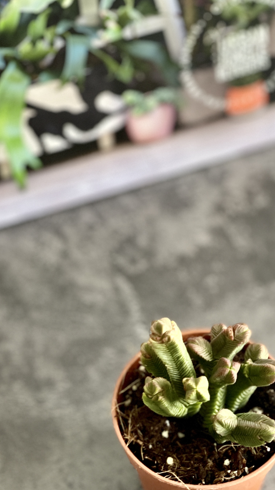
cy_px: 362
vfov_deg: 20.4
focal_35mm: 104
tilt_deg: -57.8
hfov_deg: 11.6
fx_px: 1348
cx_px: 204
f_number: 2.2
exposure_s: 1/33
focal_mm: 7.5
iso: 250
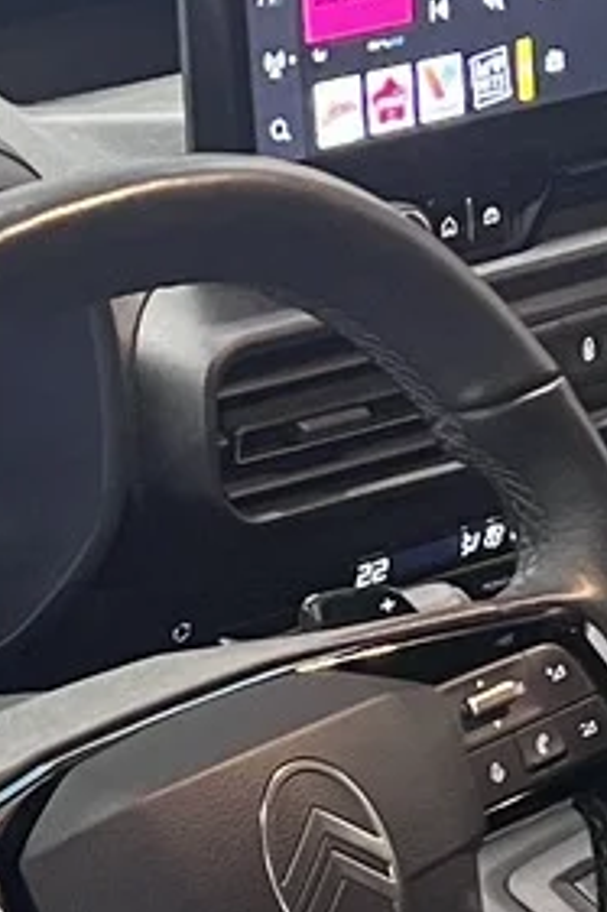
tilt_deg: -31.9
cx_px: -10
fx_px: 3899
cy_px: 1334
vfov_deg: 12.7
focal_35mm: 154
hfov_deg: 8.8
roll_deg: -1.7
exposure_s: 1/43
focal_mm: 5.7
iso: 500
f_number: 1.5
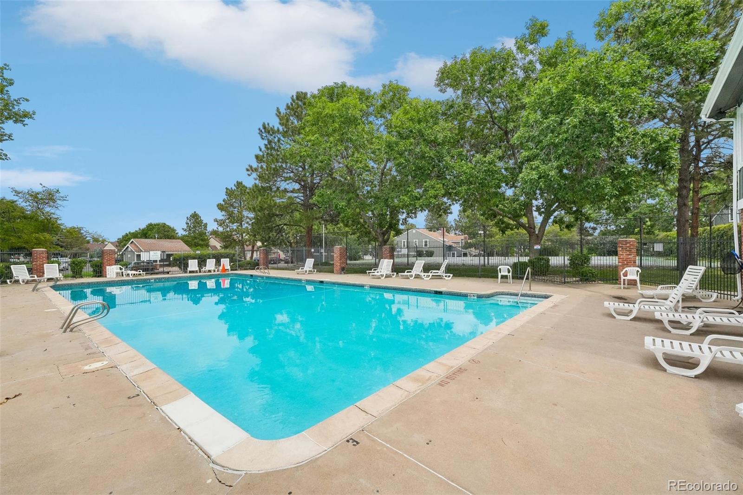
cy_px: 248
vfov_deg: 77.3
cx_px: 372
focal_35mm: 15
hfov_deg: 100.4
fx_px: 309
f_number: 8
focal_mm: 10
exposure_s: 1/3200
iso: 800
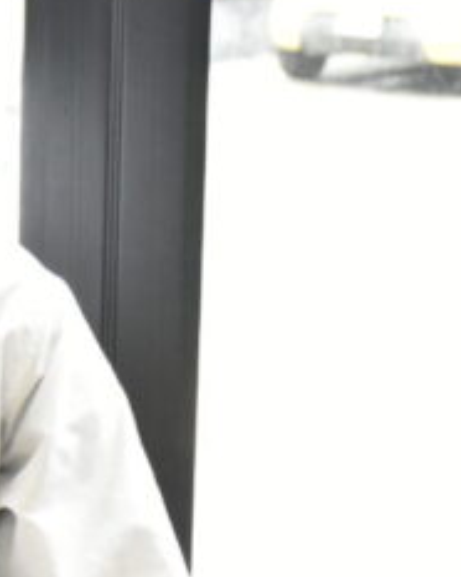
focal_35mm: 147
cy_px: 175
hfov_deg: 10.2
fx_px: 2510
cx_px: -213
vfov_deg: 13.1
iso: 6400
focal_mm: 38
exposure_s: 1/250
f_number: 4.2
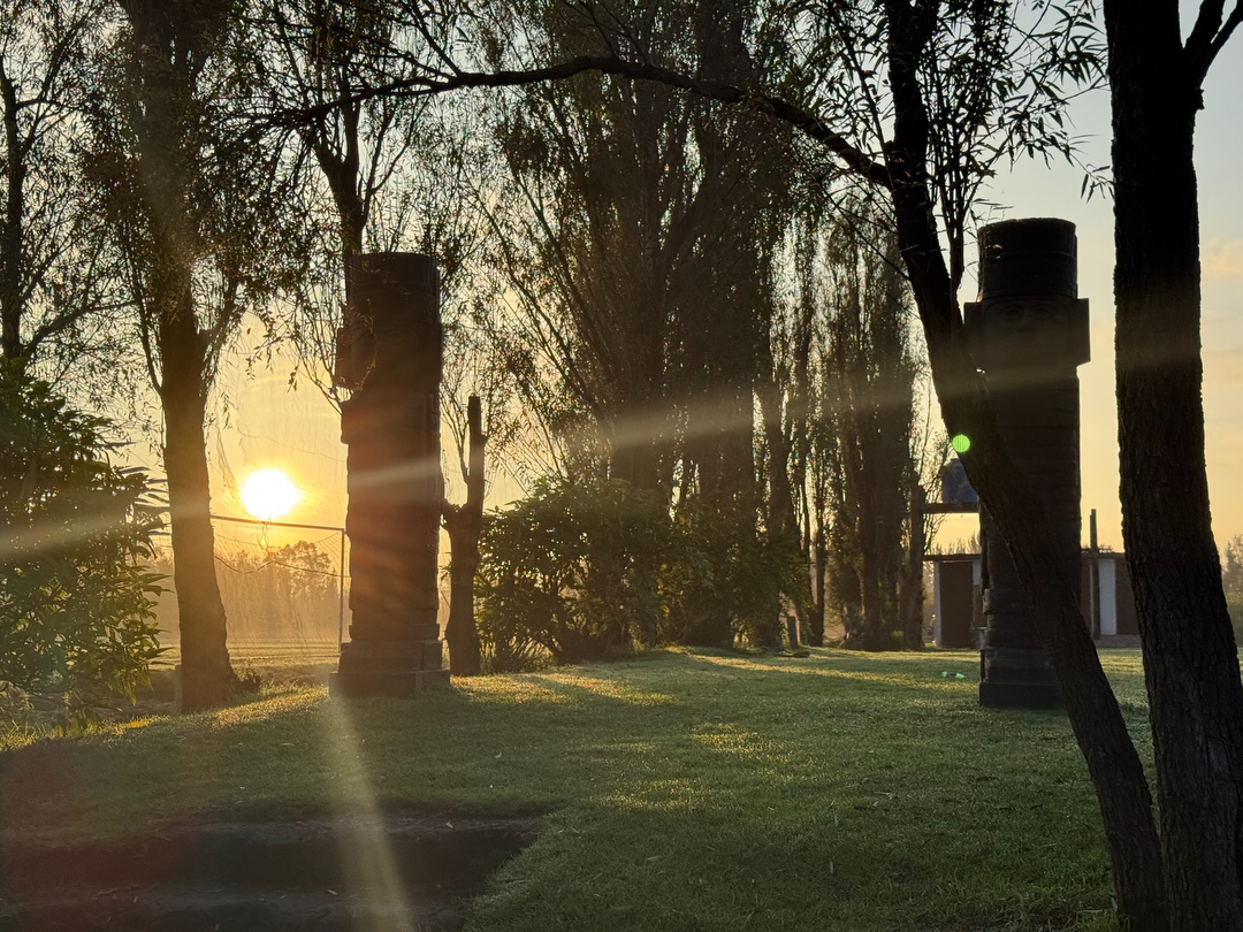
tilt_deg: +4.8
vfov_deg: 30.3
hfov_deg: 39.7
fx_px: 1724
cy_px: 466
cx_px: 622
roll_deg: +0.2
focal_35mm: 48
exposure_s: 1/1678
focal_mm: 6.76
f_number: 1.78
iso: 64
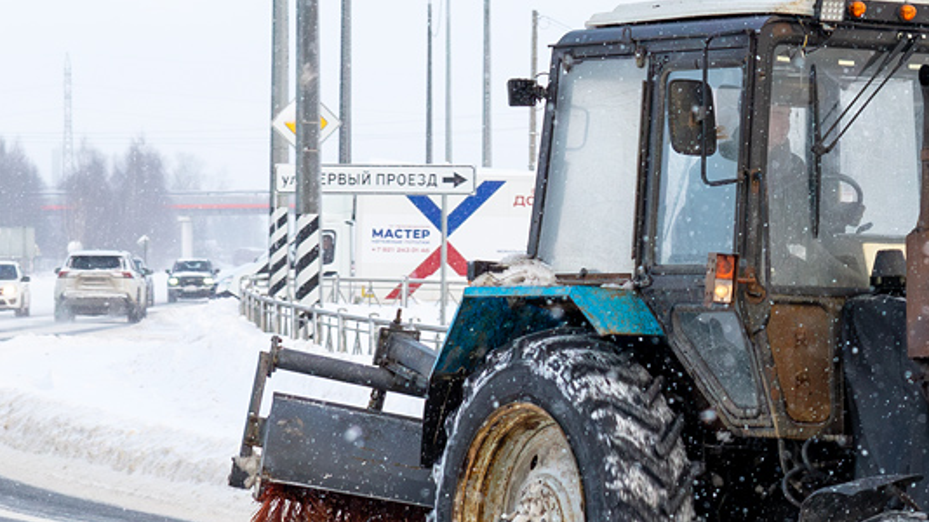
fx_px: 5221
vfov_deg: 5.7
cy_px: 263
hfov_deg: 10.1
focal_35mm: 212
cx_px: 945
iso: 400
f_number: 7.1
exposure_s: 1/640
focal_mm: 60
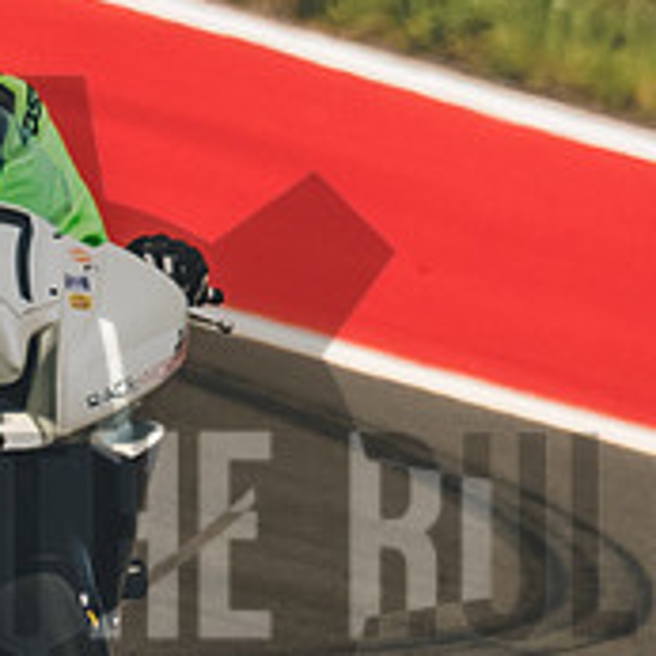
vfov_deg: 0.8
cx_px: 110
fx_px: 45411
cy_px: 541
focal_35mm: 2118
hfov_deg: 0.8
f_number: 5.6
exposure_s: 1/2500
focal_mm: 400
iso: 640
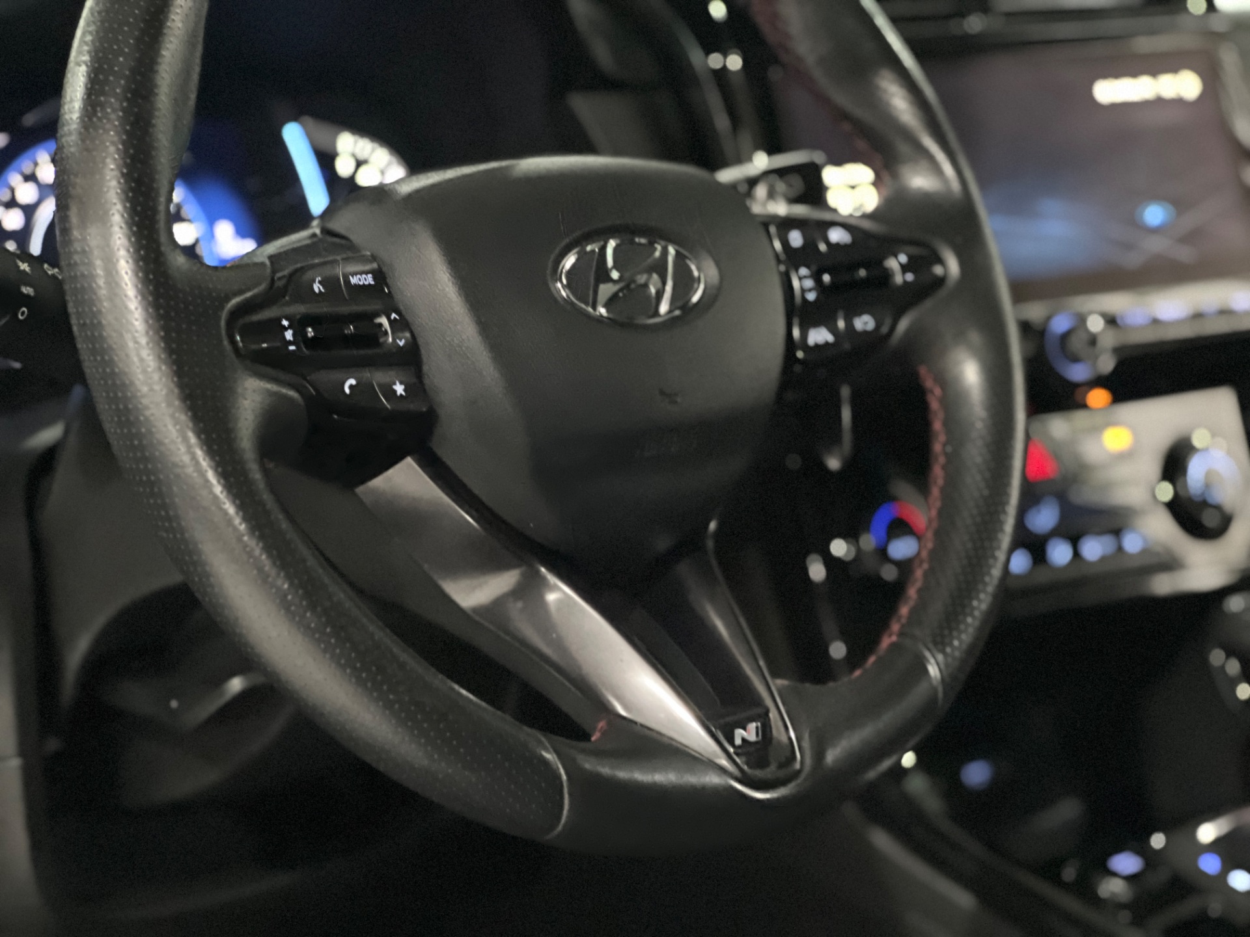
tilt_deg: -15.4
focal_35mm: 77
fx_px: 2781
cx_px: 625
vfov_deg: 19.1
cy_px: 468
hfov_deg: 25.3
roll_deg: -2.9
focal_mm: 9
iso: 2000
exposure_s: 1/15
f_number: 2.8
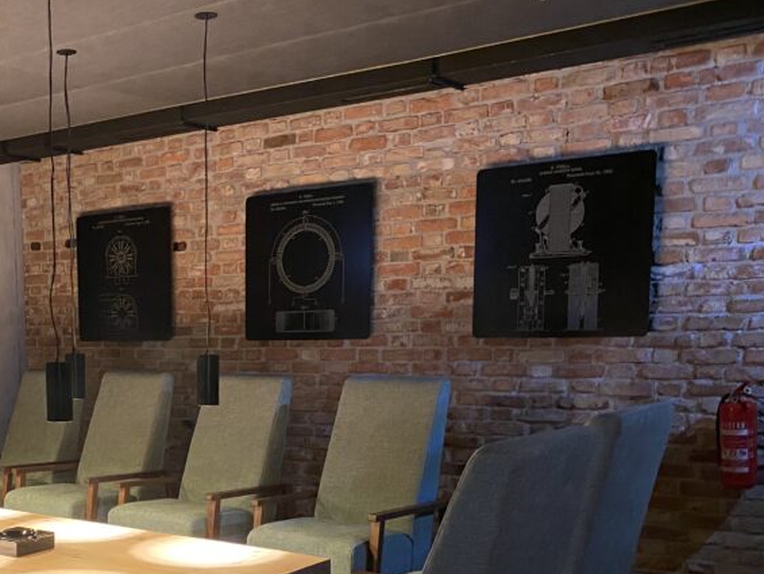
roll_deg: +1.3
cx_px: 131
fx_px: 1038
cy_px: 490
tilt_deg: -8.3
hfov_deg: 38.6
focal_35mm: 47
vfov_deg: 29.9
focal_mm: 4.25
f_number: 1.8
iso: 800
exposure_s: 1/25
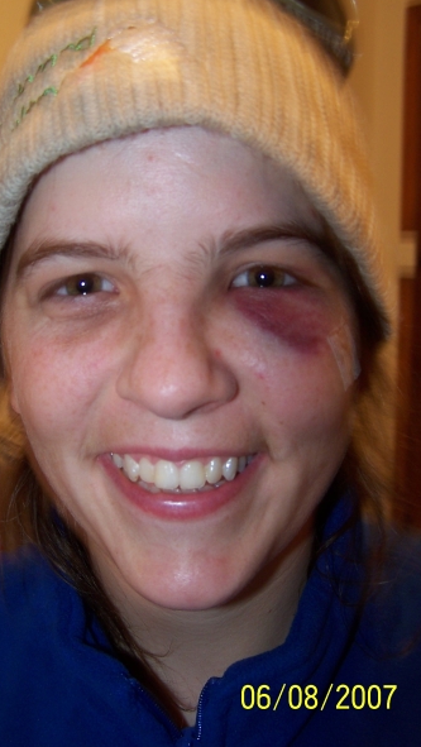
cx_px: 172
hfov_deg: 28.3
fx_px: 832
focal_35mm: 42
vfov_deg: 48.3
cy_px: 373
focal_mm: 6.3
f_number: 2.8
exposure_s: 1/2
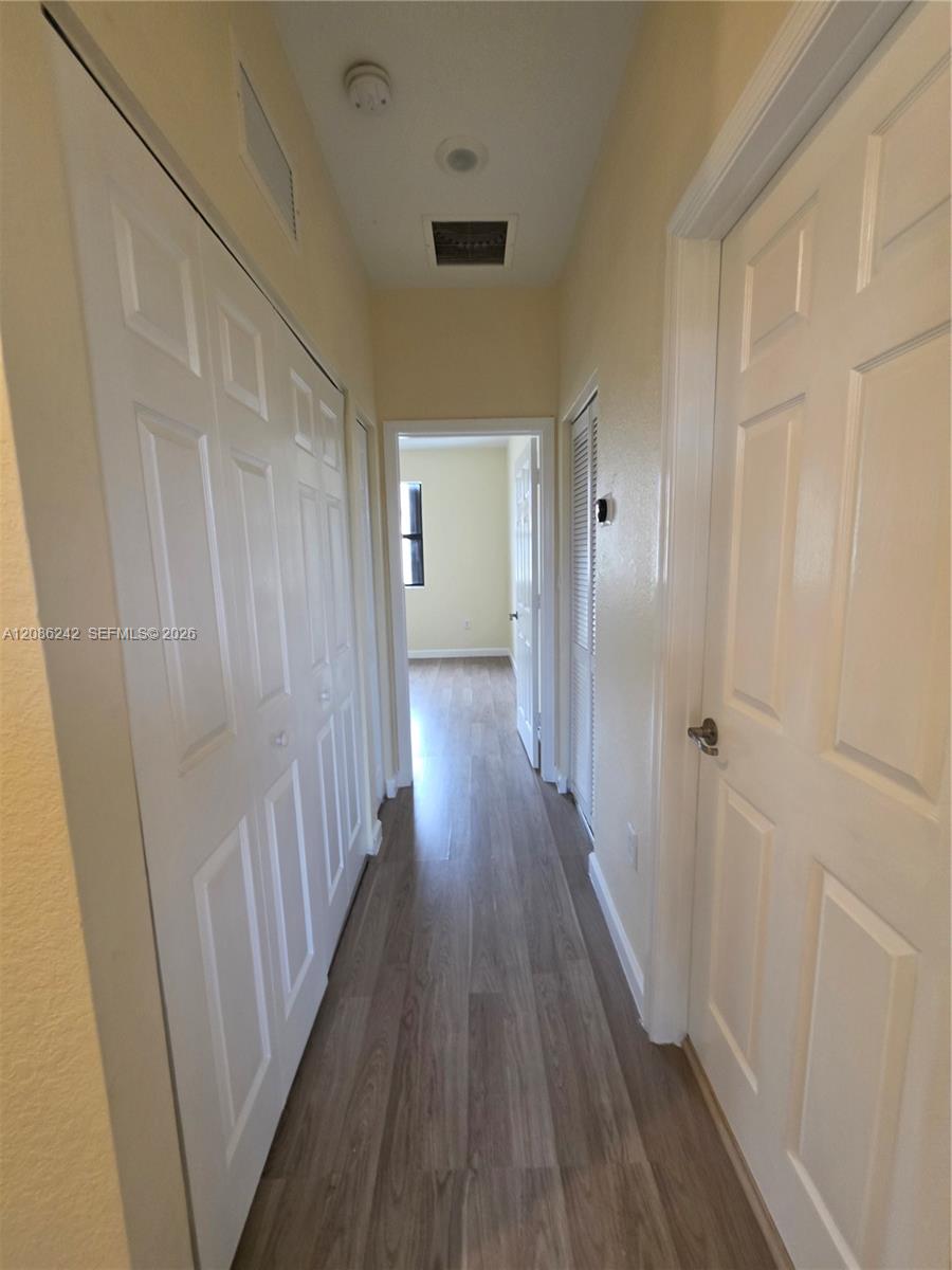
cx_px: 476
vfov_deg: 106.2
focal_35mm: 13
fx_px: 477
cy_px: 635
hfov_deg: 89.9
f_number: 1.9
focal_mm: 2.2
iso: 200
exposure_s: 1/60
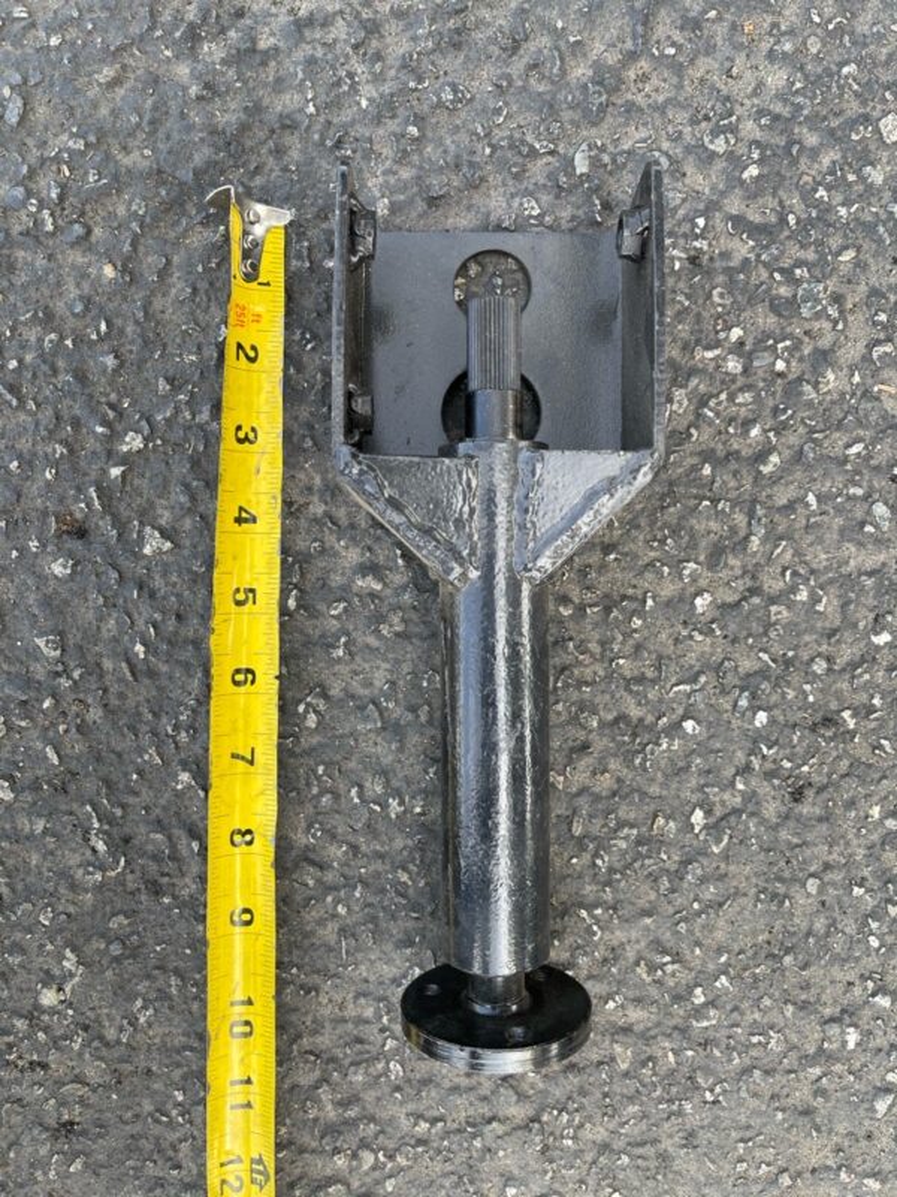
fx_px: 898
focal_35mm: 26
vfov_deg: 67.3
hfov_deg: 53.1
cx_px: 448
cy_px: 598
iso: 32
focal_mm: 5.1
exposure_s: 1/271
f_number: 1.6
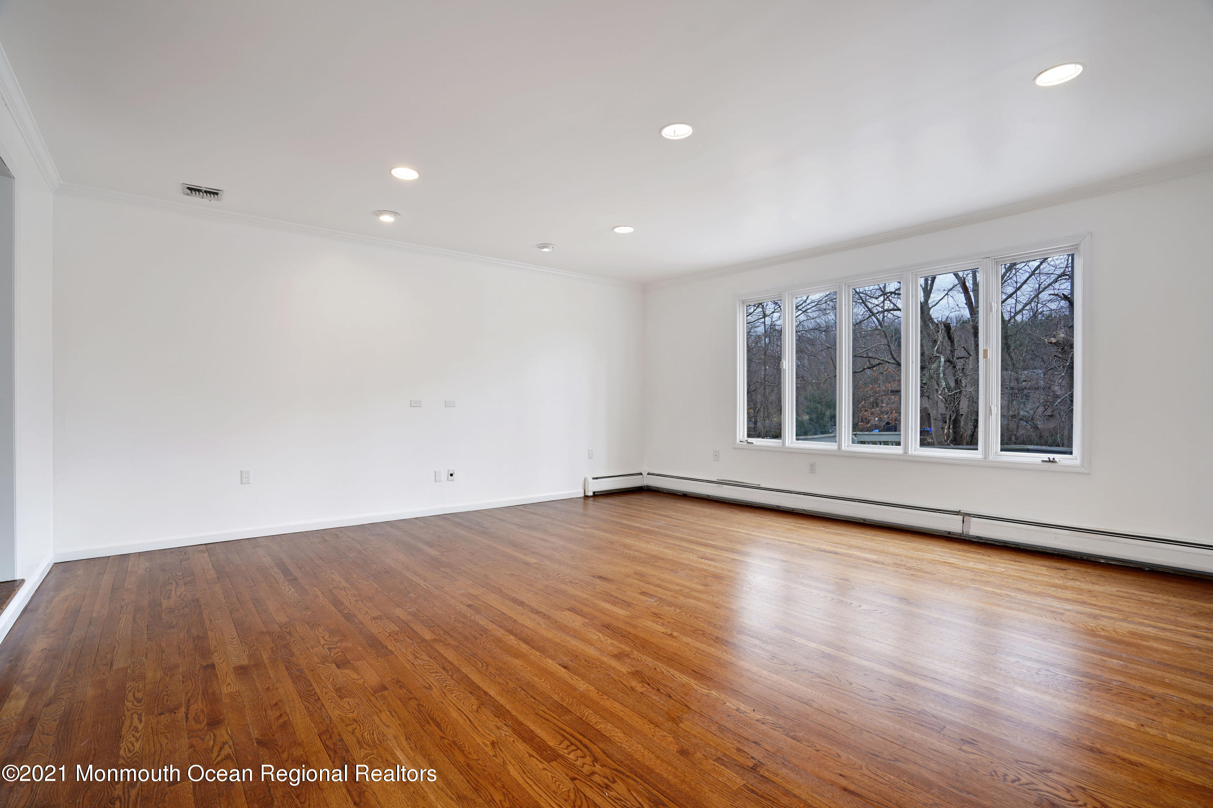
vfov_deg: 73.7
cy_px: 404
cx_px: 606
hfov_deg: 96.7
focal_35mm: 16
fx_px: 539
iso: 100
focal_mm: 16
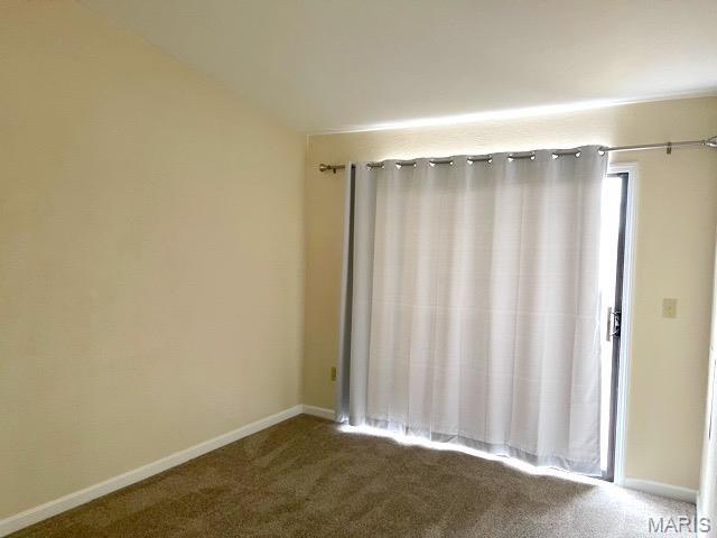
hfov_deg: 67.3
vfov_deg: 53.1
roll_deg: -1.2
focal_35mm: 26
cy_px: 269
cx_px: 358
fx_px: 539
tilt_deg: -3.4
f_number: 1.6
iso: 200
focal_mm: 5.1
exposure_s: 1/60
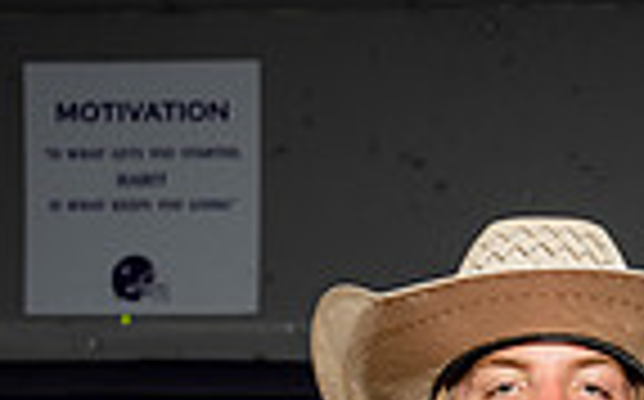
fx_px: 2752
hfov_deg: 13.3
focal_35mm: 157
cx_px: 455
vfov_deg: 7.7
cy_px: 984
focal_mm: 49
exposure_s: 1/250
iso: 200
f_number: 5.6
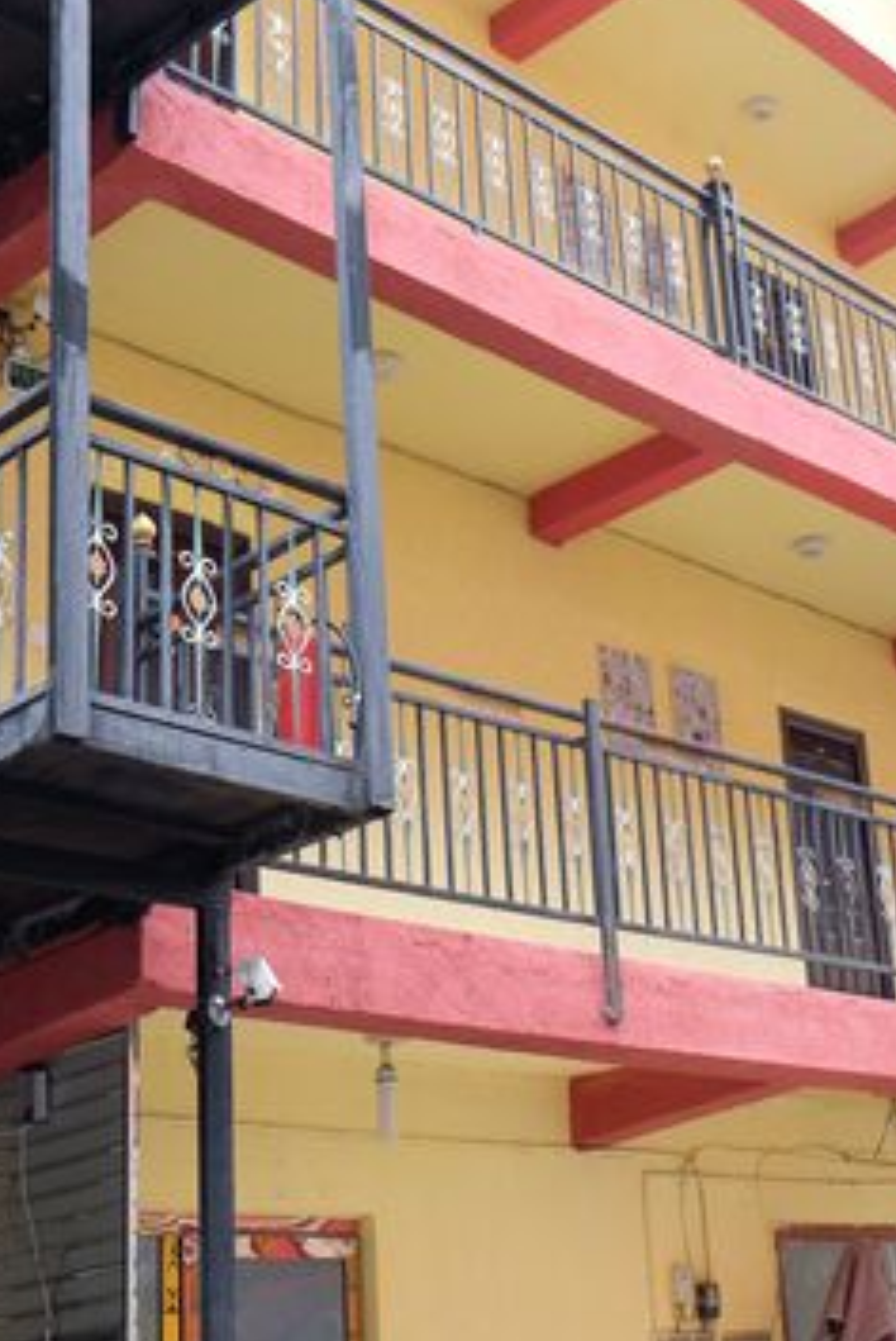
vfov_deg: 35.9
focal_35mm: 55
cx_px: 672
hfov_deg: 24.4
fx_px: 2049
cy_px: 460
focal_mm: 18
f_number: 2.8
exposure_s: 1/85
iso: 200
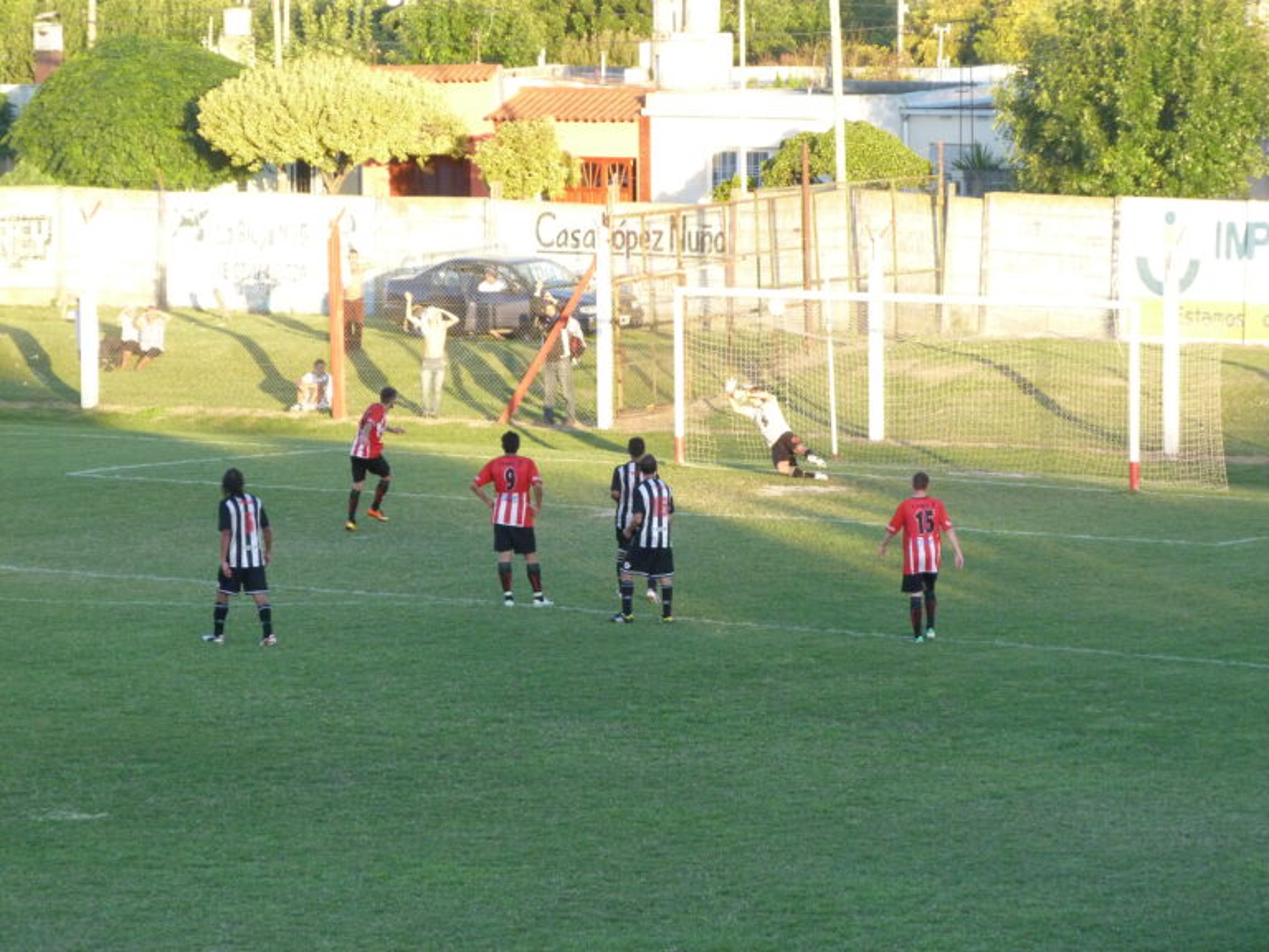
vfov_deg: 8.7
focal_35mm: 170
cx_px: 634
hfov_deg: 11.6
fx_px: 6232
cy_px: 476
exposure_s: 1/250
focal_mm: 30.7
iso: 400
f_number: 3.8
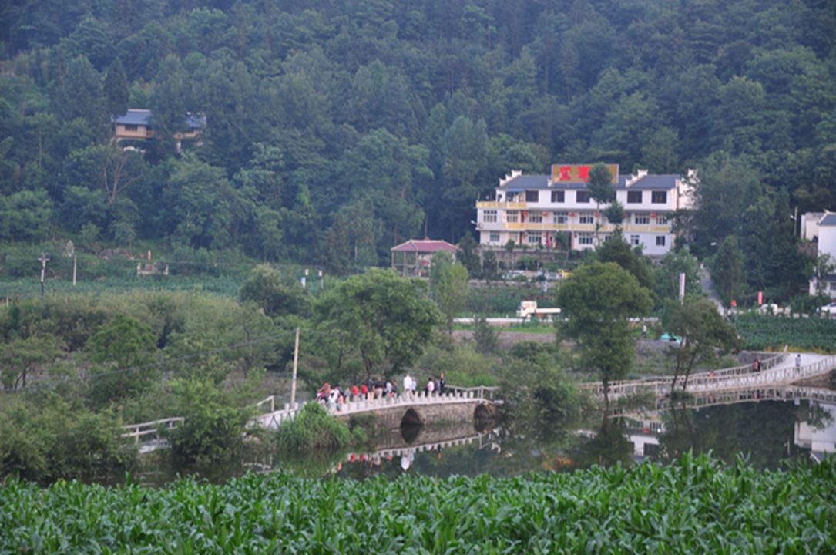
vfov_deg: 13.0
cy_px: 278
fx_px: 2435
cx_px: 418
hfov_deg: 19.5
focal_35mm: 105
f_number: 6.3
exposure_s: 1/40
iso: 200
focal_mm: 70
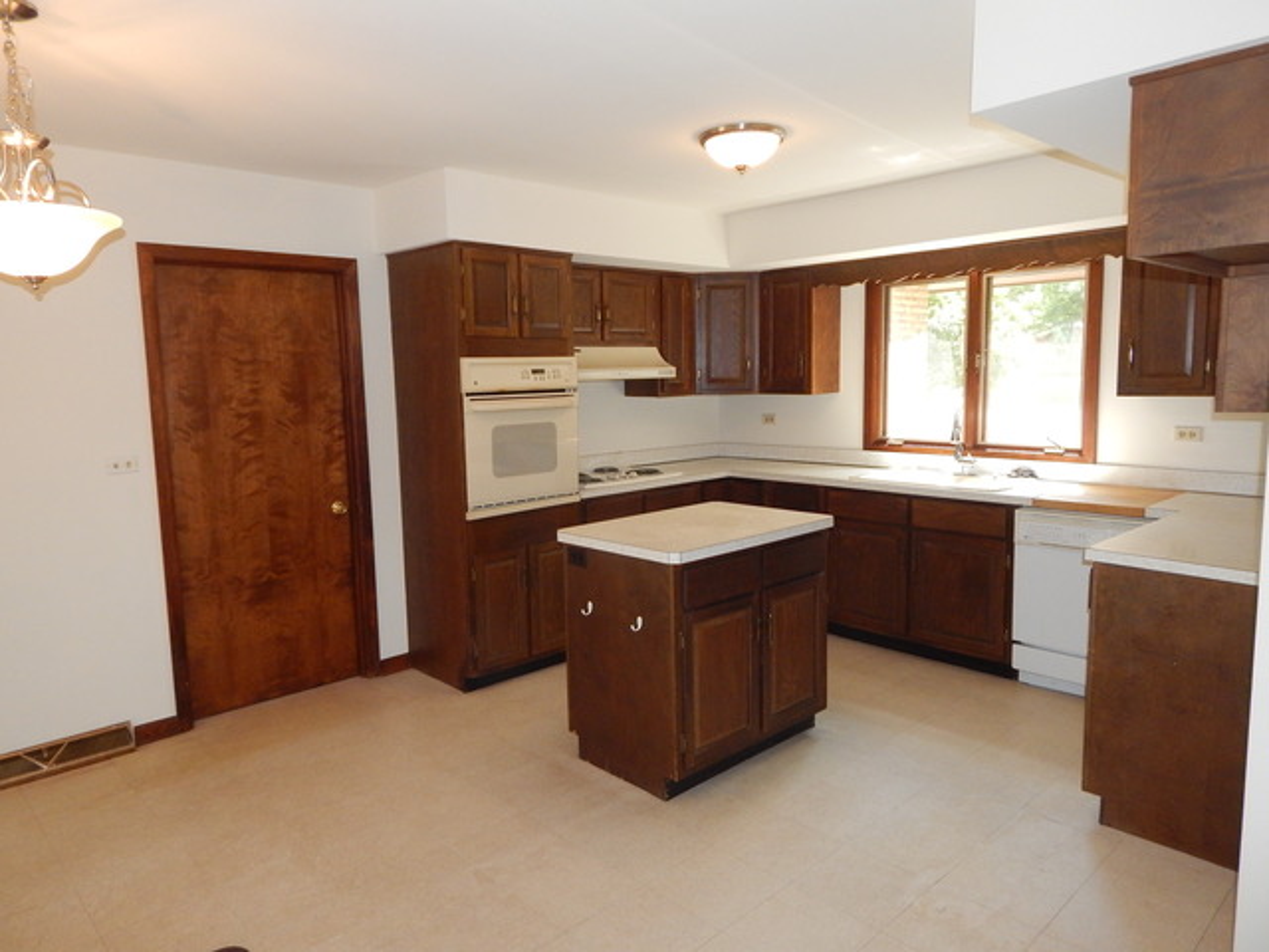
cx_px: 634
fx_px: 807
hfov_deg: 76.4
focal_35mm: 22
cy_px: 476
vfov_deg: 61.1
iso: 360
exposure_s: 1/30
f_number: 3
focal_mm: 4
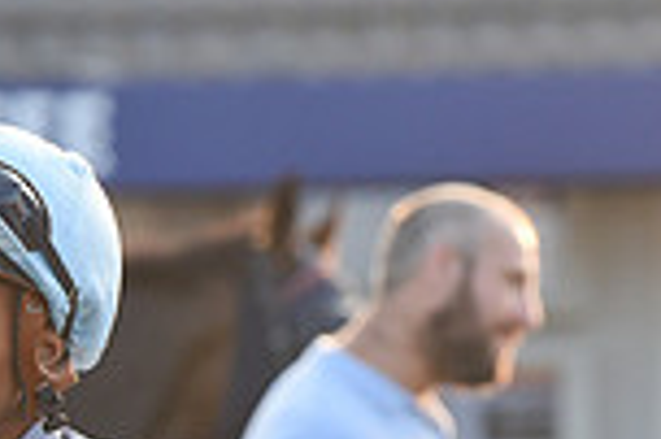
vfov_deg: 1.8
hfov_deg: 2.7
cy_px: 806
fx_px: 14013
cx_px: 61
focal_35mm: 764
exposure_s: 1/1000
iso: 1250
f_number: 5
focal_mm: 200
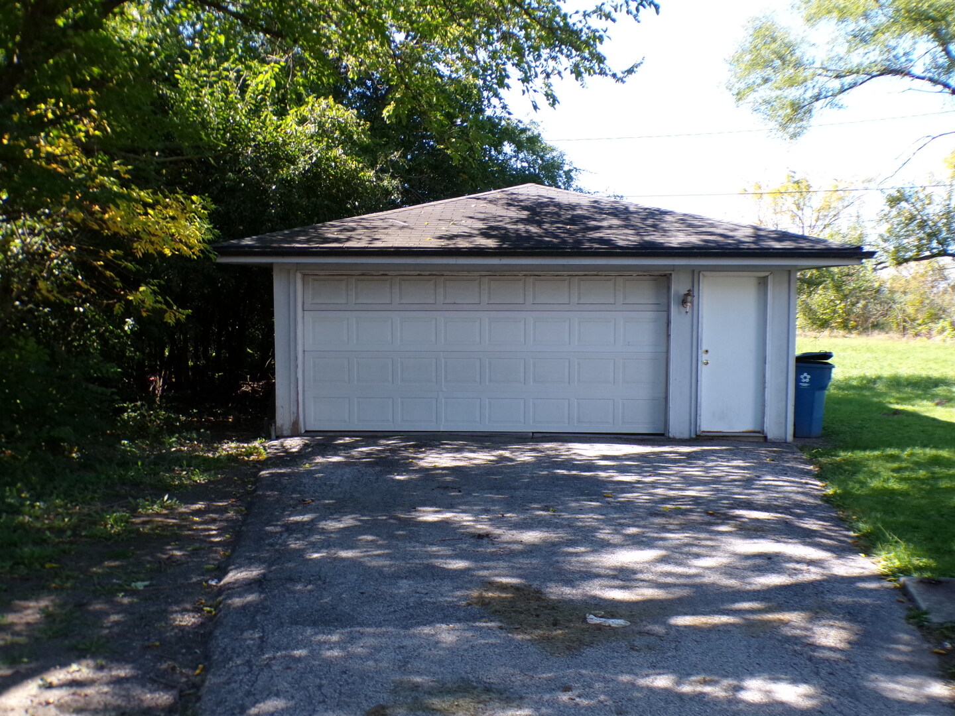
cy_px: 358
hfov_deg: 56.8
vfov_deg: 44.2
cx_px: 478
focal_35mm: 32
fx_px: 883
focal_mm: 5.8
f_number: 3.2
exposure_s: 1/400
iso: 200
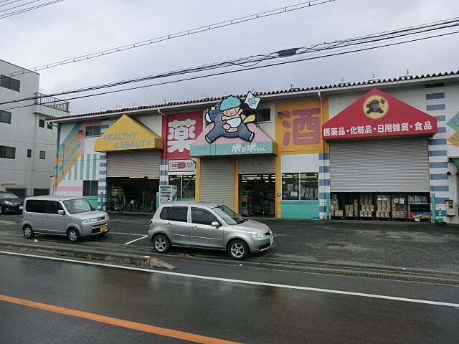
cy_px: 172
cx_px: 230
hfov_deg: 71.6
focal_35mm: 24
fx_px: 318
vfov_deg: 56.8
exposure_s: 1/250
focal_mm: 4.3
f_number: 7.5
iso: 80
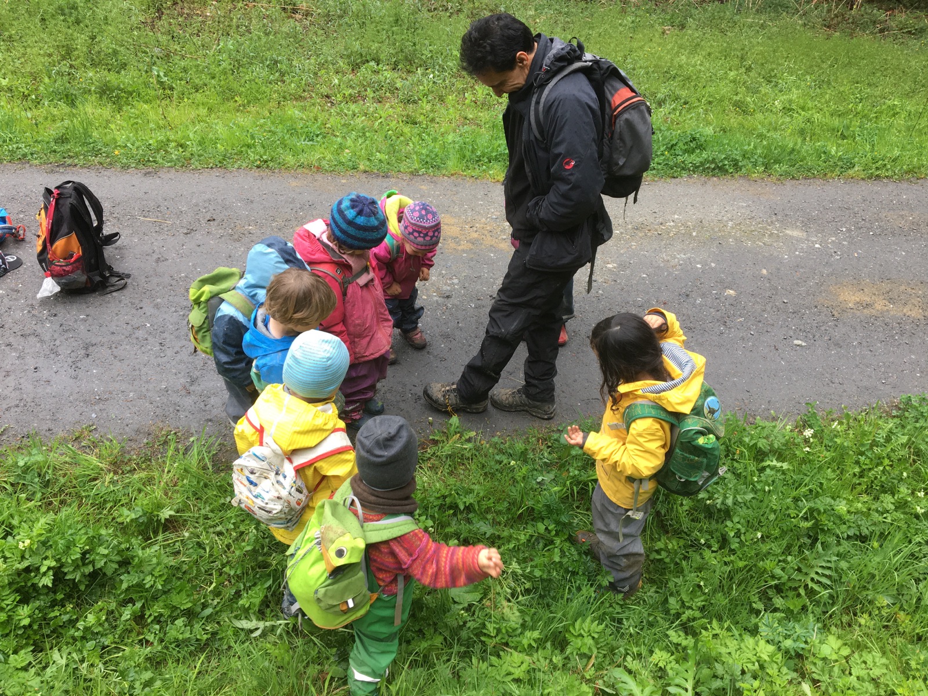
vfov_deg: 48.2
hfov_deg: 61.7
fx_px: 777
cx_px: 464
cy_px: 348
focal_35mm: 29
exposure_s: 1/100
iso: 40
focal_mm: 4.15
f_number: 2.2
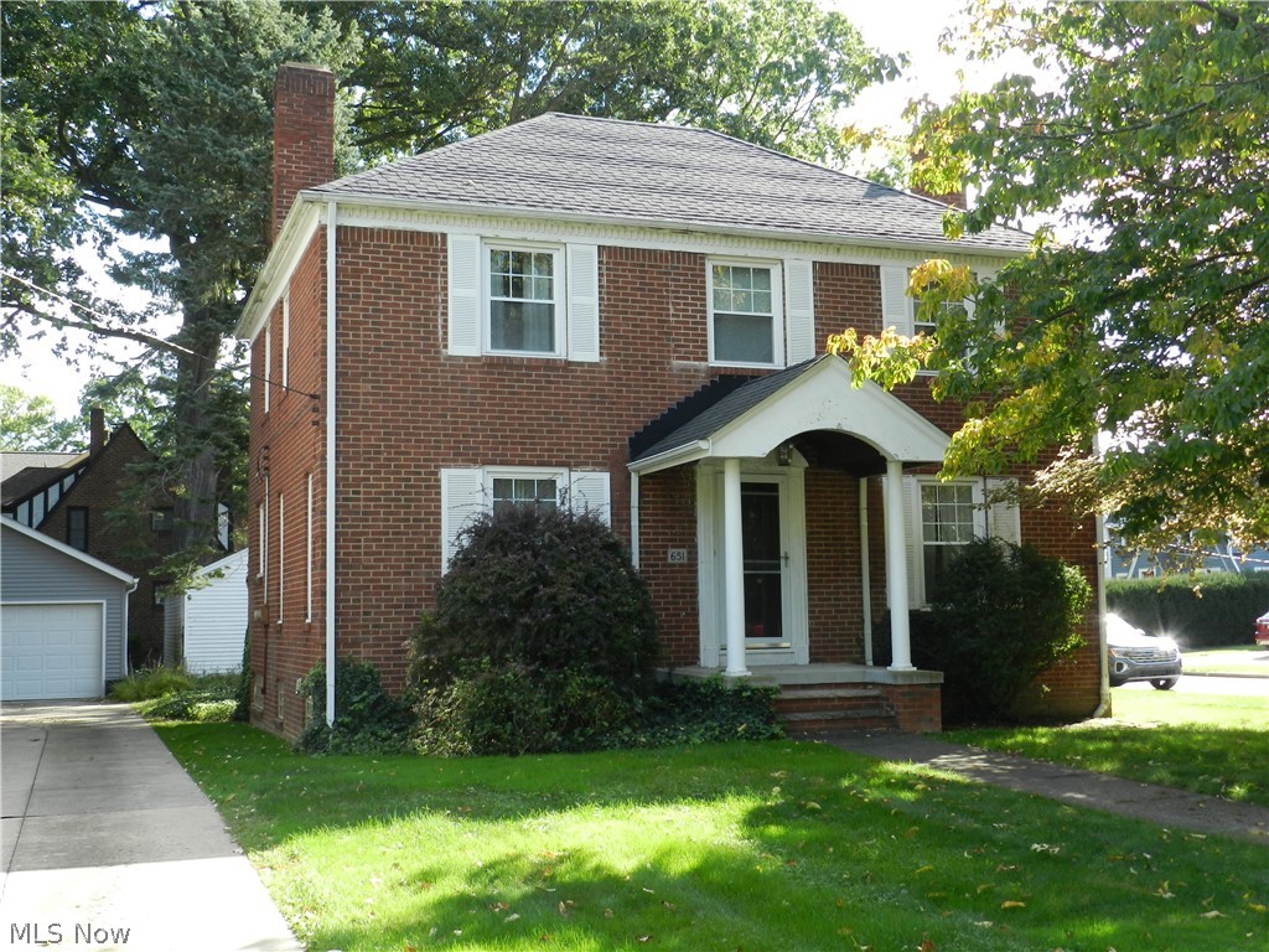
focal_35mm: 38
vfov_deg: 37.7
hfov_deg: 49.0
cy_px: 476
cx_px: 634
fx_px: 1393
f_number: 4
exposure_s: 1/200
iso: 160
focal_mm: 6.7
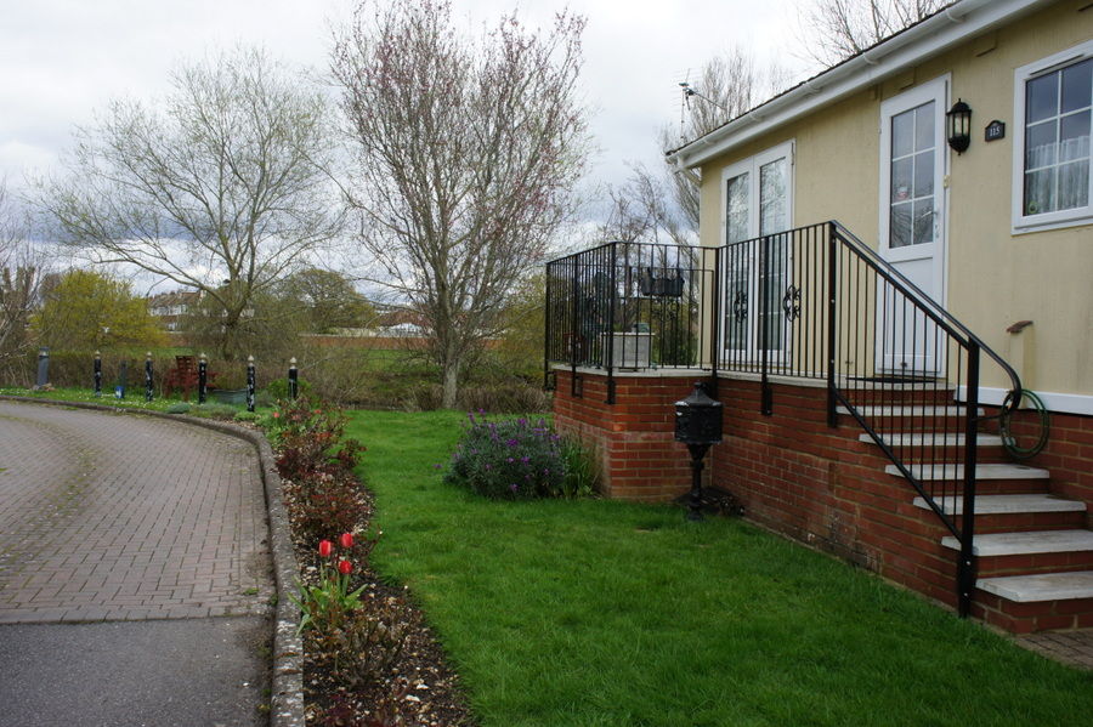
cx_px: 546
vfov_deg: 43.6
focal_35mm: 30
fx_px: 910
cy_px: 364
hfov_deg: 62.0
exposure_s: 1/80
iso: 200
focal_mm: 20
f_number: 11
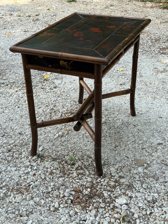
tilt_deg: -27.7
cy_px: 112
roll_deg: +0.1
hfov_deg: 30.3
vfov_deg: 39.7
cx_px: 84
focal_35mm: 48
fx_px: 311
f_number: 1.78
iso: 64
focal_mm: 6.76
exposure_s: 1/939
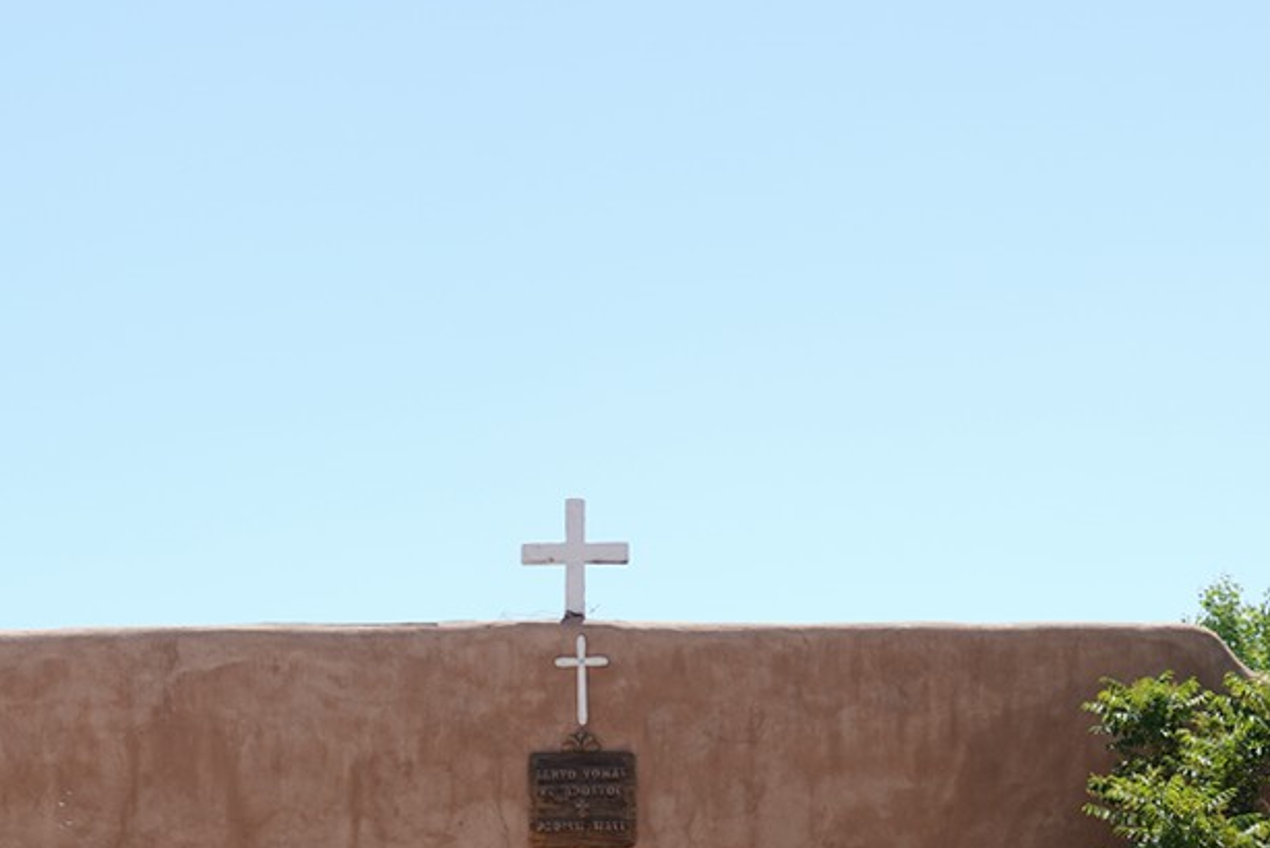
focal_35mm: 114
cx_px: 474
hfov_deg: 17.9
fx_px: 4023
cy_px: 1140
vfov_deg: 11.7
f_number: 8
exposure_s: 1/160
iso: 80
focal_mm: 35
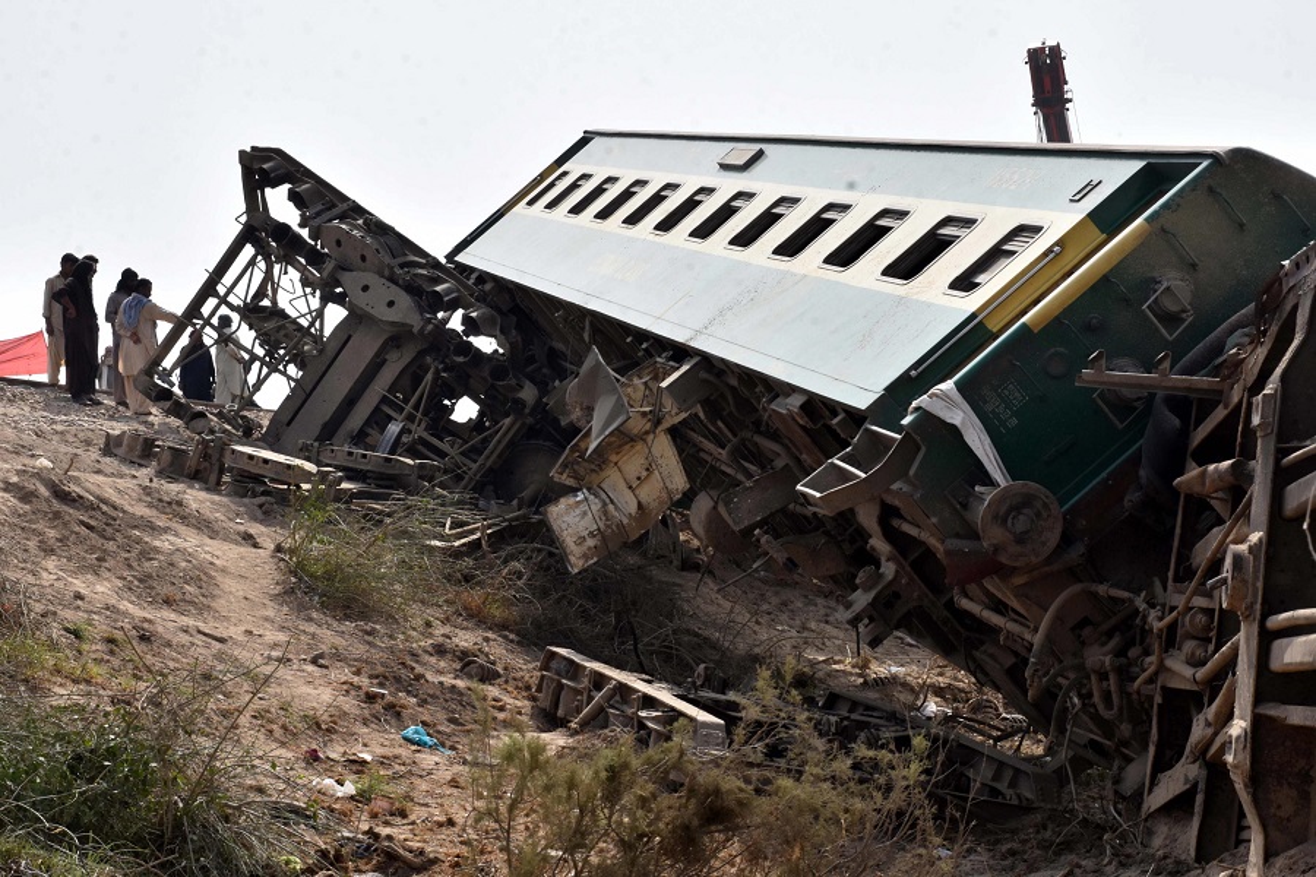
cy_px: 438
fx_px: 3290
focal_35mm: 90
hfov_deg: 22.6
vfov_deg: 15.2
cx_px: 658
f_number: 20
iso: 400
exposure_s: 1/250
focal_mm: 60
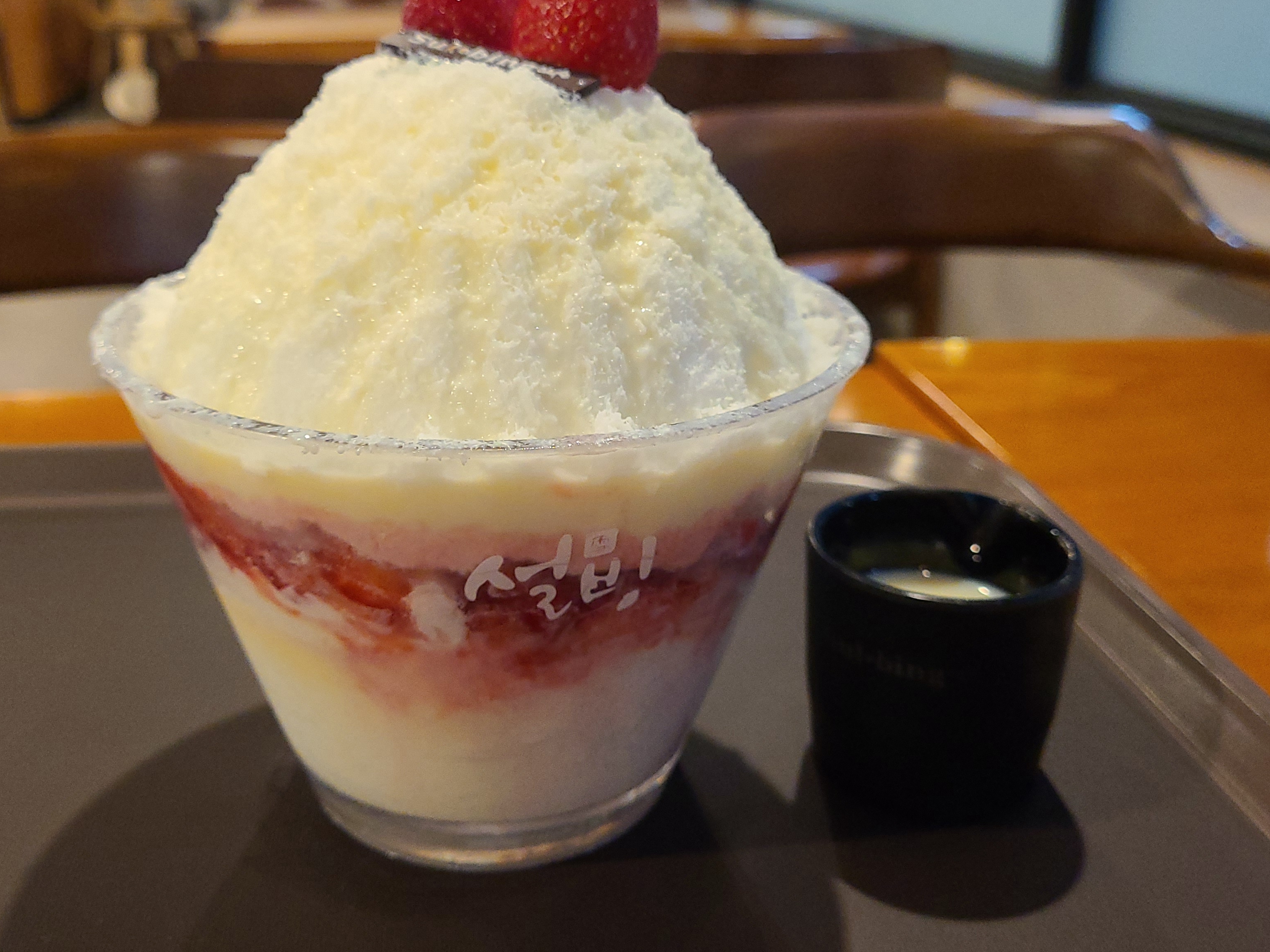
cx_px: 591
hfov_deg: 53.9
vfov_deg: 41.6
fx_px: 1247
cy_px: 390
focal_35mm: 34
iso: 400
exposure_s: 1/60
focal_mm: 5.4
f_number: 1.8
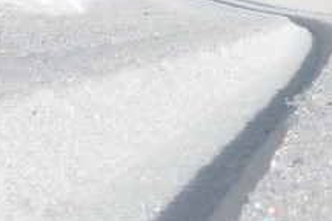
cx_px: 318
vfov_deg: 7.6
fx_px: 1660
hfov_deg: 11.3
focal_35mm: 180
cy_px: 49
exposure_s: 1/30
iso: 100
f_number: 22
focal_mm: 26
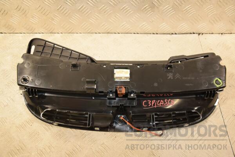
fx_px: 235
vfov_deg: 36.9
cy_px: 78
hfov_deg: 53.1
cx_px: 118
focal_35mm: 36
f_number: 5
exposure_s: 1/200
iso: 800
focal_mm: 24
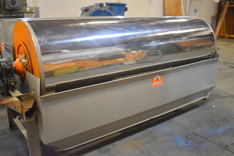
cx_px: 117
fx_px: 224
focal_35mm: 34
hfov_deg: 55.1
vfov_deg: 38.3
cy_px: 78
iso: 1400
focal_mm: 23
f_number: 3.8
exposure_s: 1/125
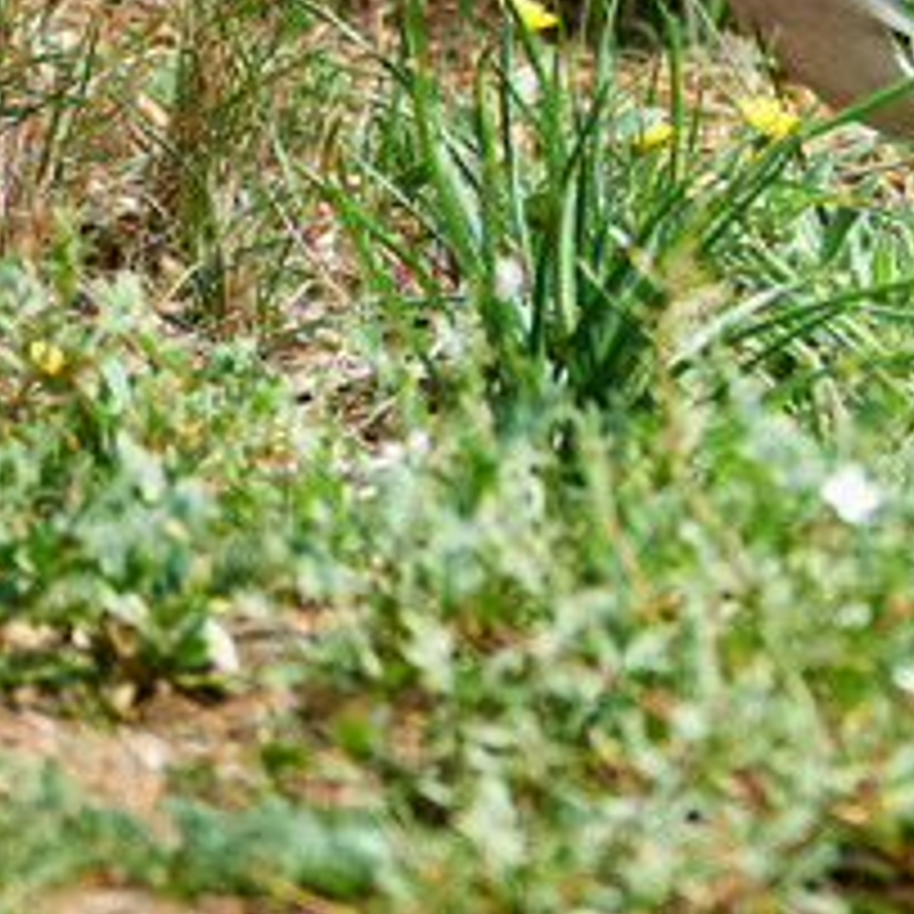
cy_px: -29
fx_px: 48065
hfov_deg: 1.1
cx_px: 1162
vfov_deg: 1.1
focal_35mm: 1609
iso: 100
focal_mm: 220
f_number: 4
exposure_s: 1/500
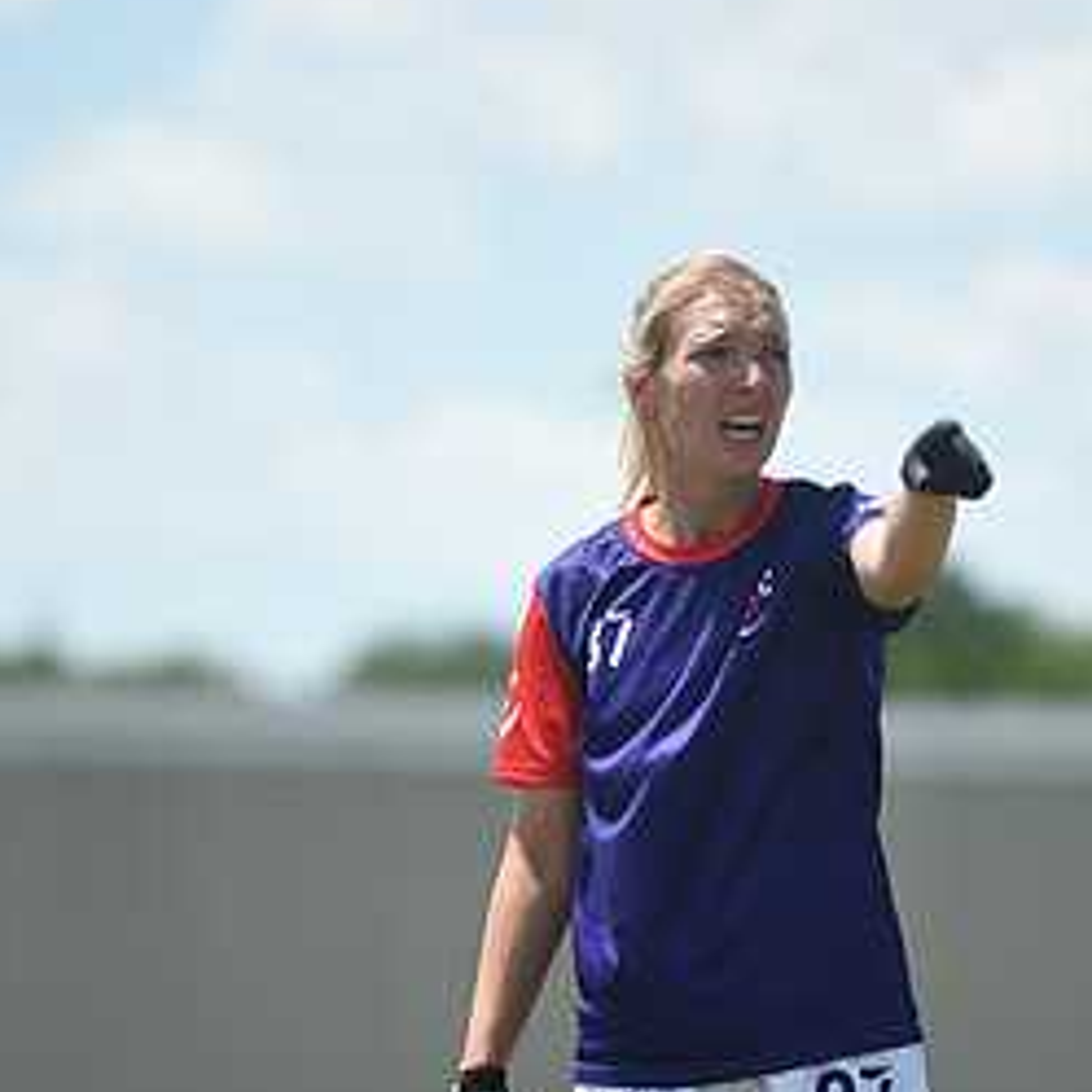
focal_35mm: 396
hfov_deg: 4.4
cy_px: 774
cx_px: 697
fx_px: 14133
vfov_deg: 4.4
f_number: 2.8
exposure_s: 1/1250
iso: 100
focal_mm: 200
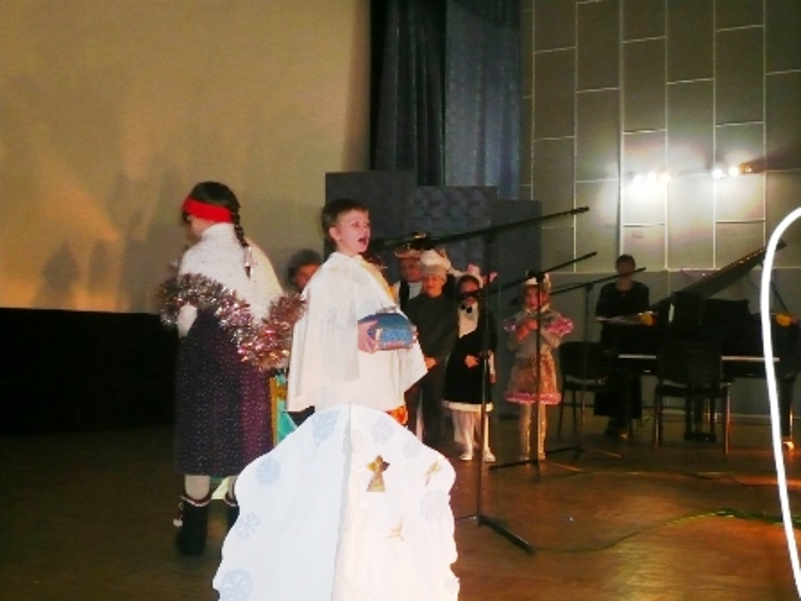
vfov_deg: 34.3
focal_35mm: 42
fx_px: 972
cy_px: 300
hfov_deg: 44.8
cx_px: 400
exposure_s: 1/30
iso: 200
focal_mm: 6.9
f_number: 3.3
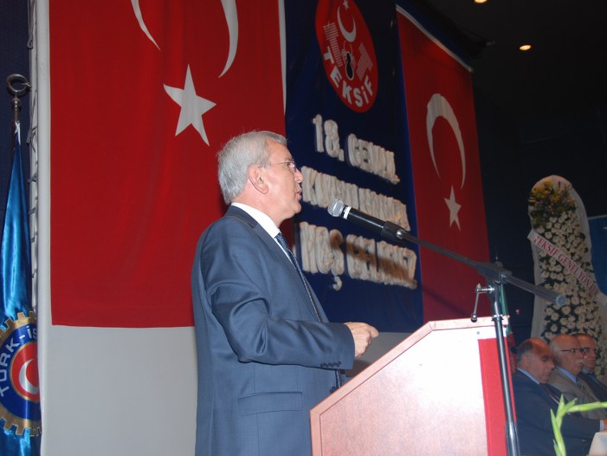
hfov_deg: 42.4
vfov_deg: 32.5
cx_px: 325
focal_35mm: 45
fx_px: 781
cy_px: 228
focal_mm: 27
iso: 200
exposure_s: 1/60
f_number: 4
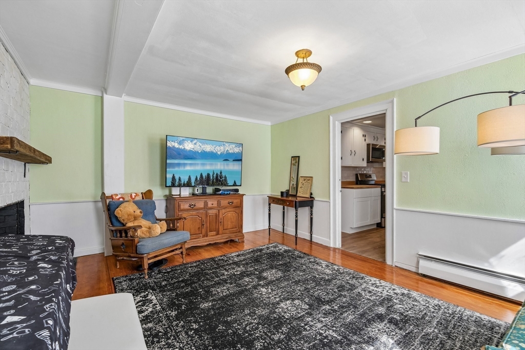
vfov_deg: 77.3
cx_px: 262
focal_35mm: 15
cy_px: 175
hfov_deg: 100.4
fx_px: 219
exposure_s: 1/13
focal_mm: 10
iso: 200
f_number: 5.6
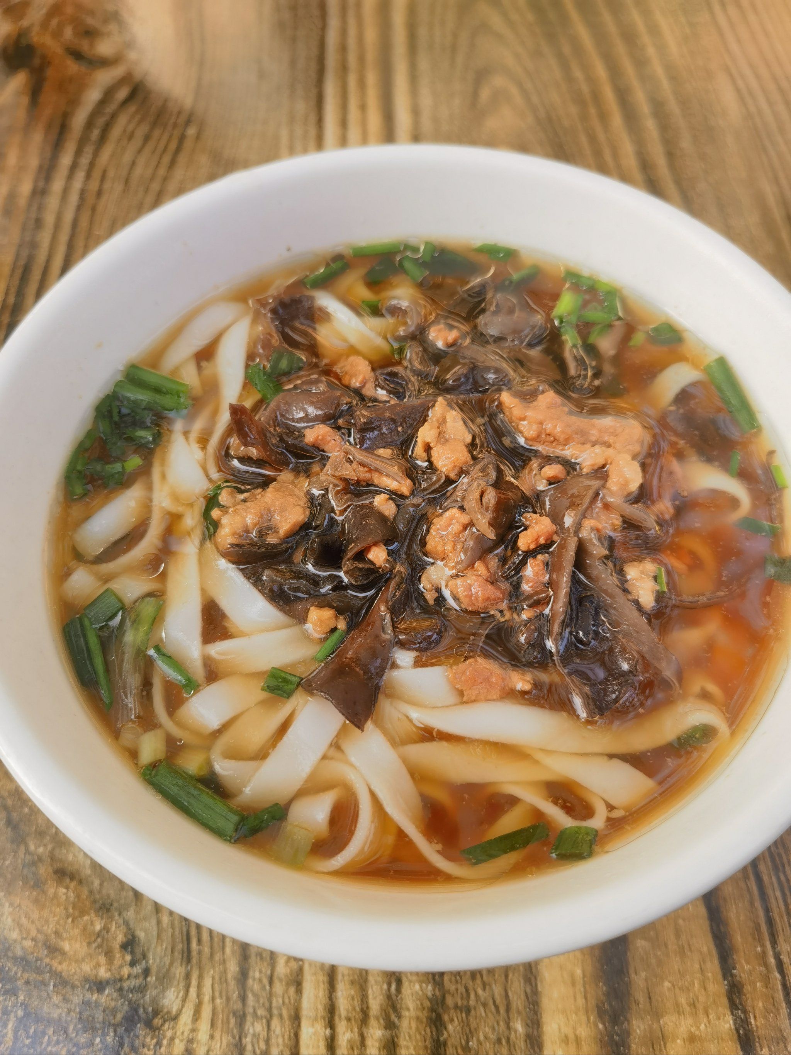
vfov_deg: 65.3
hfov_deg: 51.4
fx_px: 823
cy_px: 528
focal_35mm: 27
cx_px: 396
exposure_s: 1/400
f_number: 1.9
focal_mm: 6.67
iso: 50
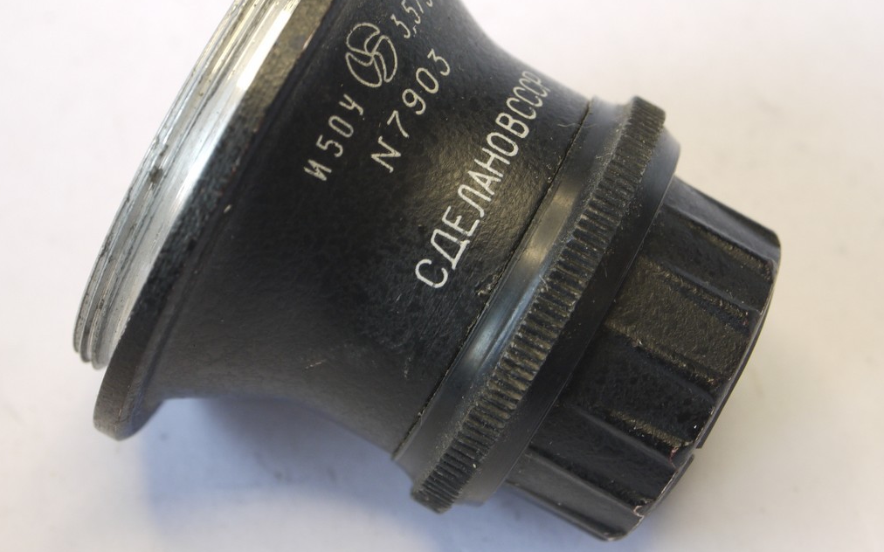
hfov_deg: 23.6
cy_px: 186
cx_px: 434
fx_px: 2120
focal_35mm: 88
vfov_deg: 14.8
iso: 400
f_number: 9
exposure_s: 1/8
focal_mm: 35
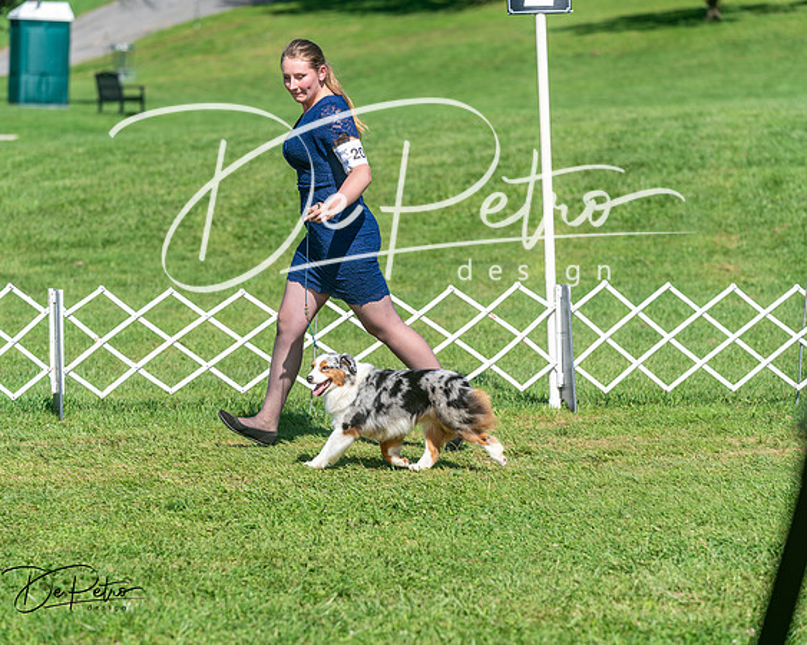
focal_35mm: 149
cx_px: 404
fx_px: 3549
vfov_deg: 10.4
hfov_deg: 13.0
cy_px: 322
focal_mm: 132
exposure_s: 1/1000
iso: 80
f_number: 4
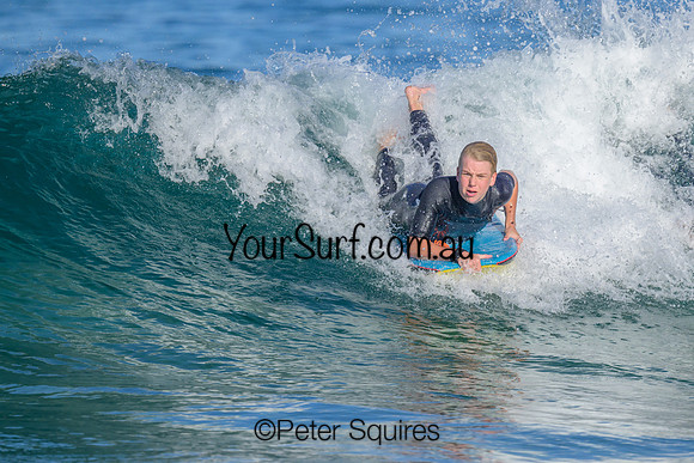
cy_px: 209
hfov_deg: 1.9
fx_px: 21143
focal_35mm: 1097
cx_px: 476
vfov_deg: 1.3
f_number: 6.3
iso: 220
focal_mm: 800
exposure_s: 1/2000
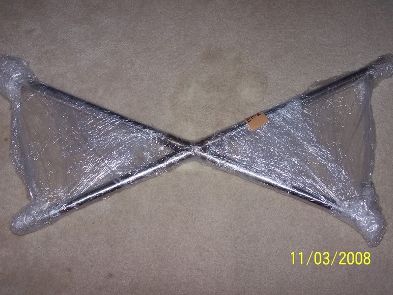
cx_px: 196
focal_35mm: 51
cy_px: 148
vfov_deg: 28.6
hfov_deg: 37.5
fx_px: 579
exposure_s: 1/60
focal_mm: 8.5
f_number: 3.2
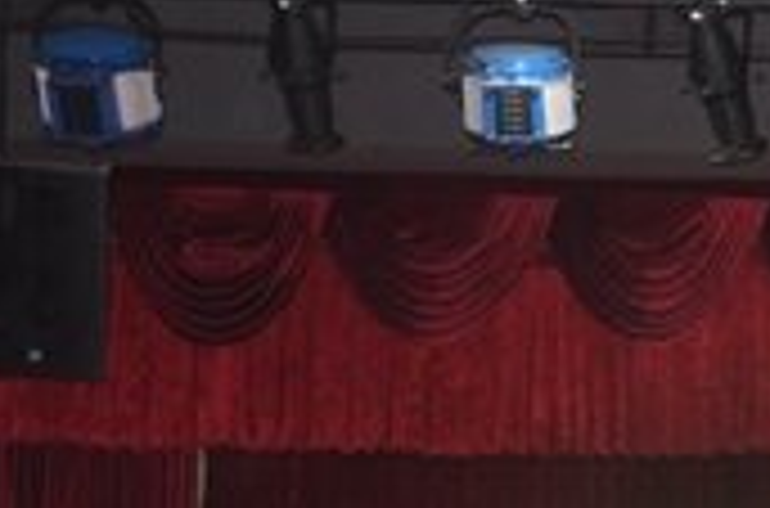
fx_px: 2624
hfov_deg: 15.7
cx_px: 1072
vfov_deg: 10.9
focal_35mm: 123
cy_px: 625
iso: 400
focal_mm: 28
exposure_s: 1/100
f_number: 4
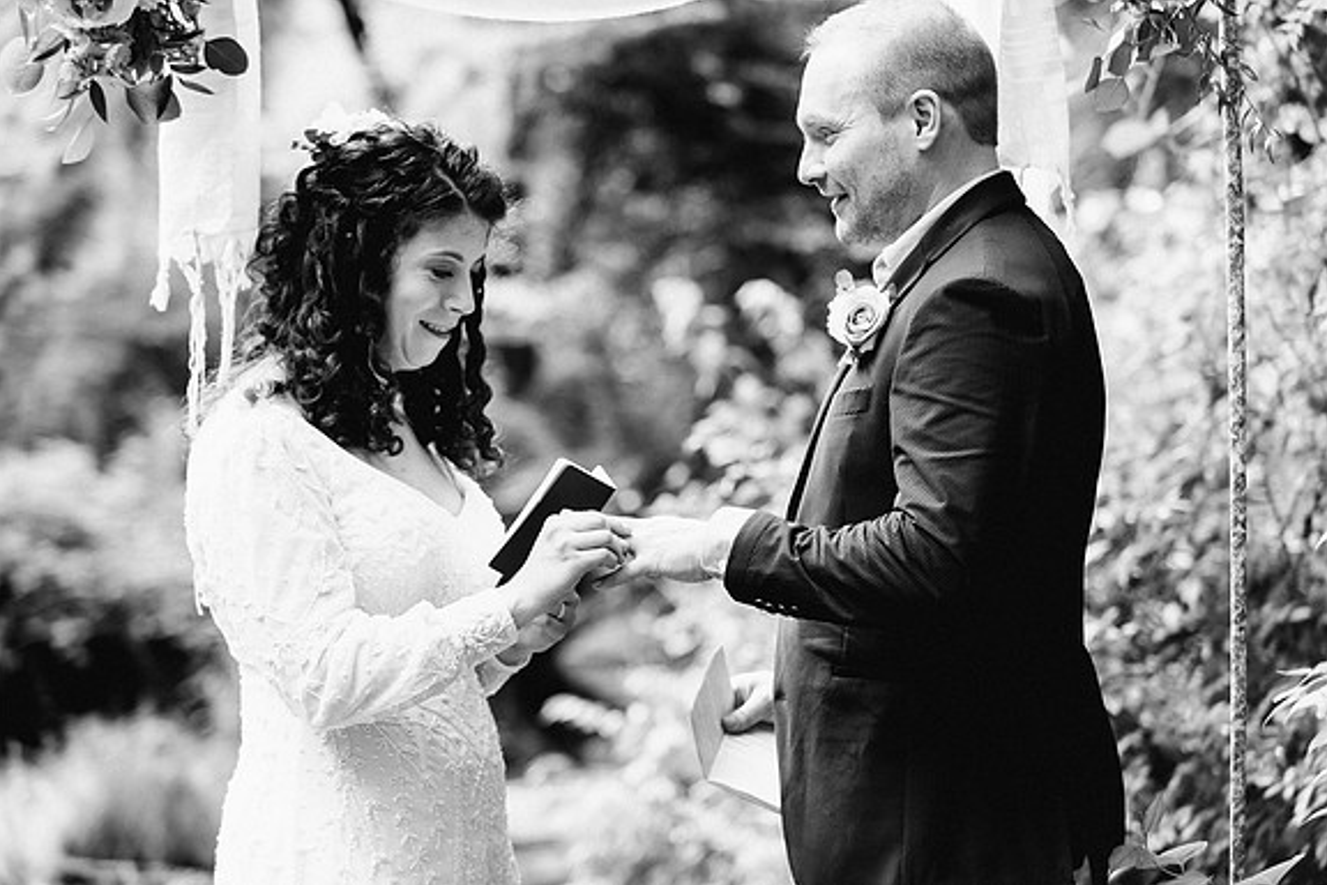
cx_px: 661
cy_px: 444
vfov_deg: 14.1
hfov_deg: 21.0
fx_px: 3575
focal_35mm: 97
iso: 500
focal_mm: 95
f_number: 3.2
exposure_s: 1/320
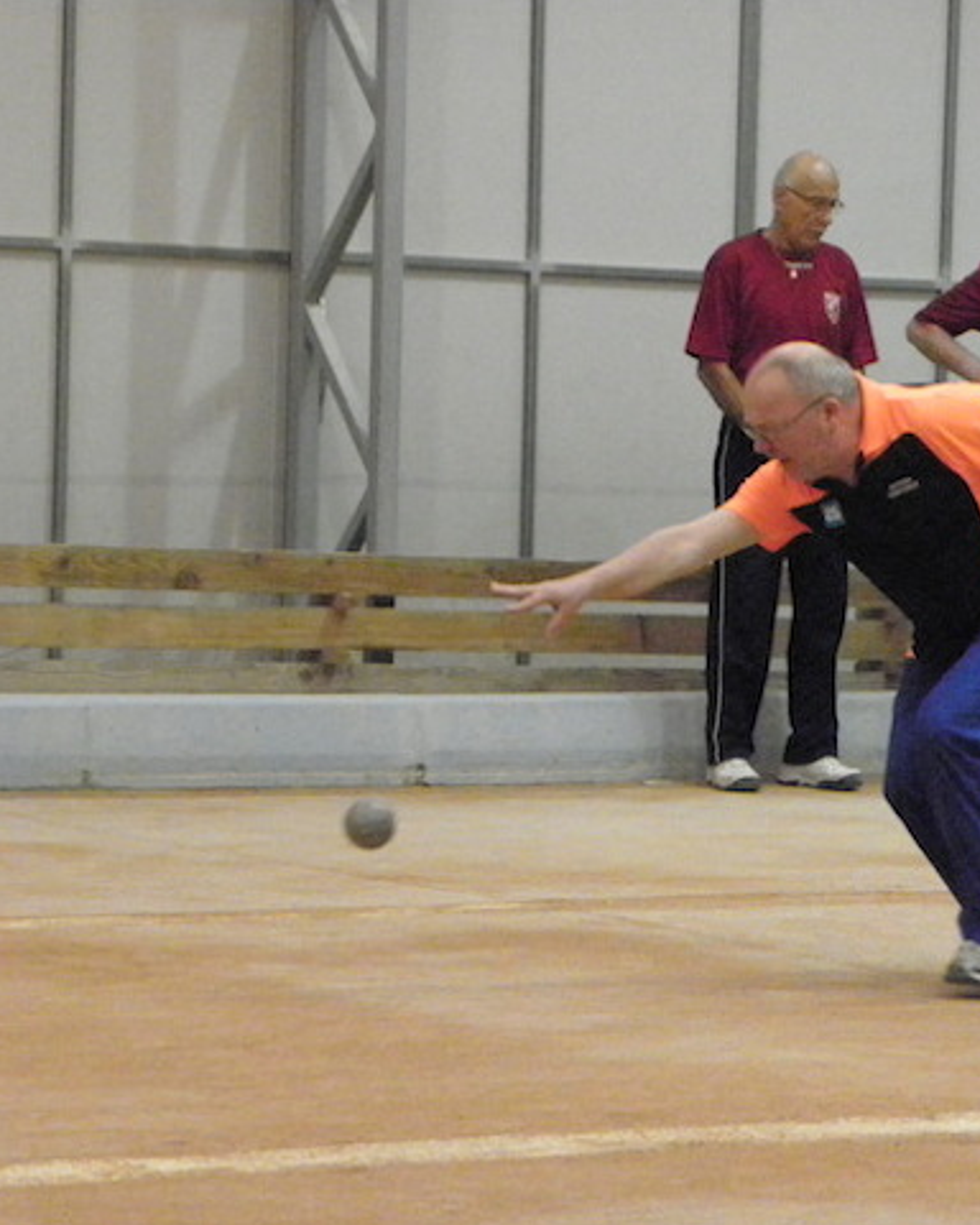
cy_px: 612
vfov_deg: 12.1
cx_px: 772
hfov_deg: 9.6
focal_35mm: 160
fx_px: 5801
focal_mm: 21.86
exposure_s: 1/250
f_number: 4.3
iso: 1600
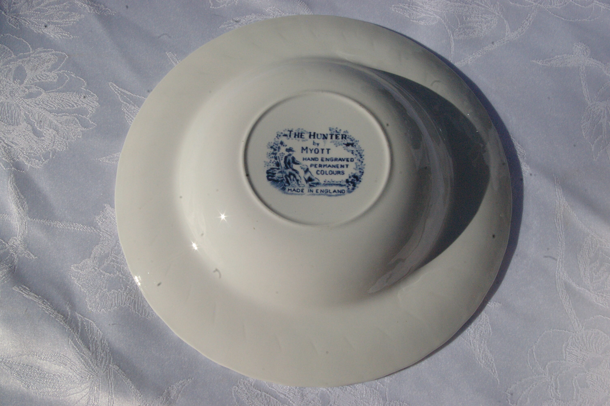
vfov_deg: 34.1
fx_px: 660
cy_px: 203
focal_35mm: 39
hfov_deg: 49.6
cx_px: 305
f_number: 19
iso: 1600
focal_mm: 26
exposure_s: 1/1500
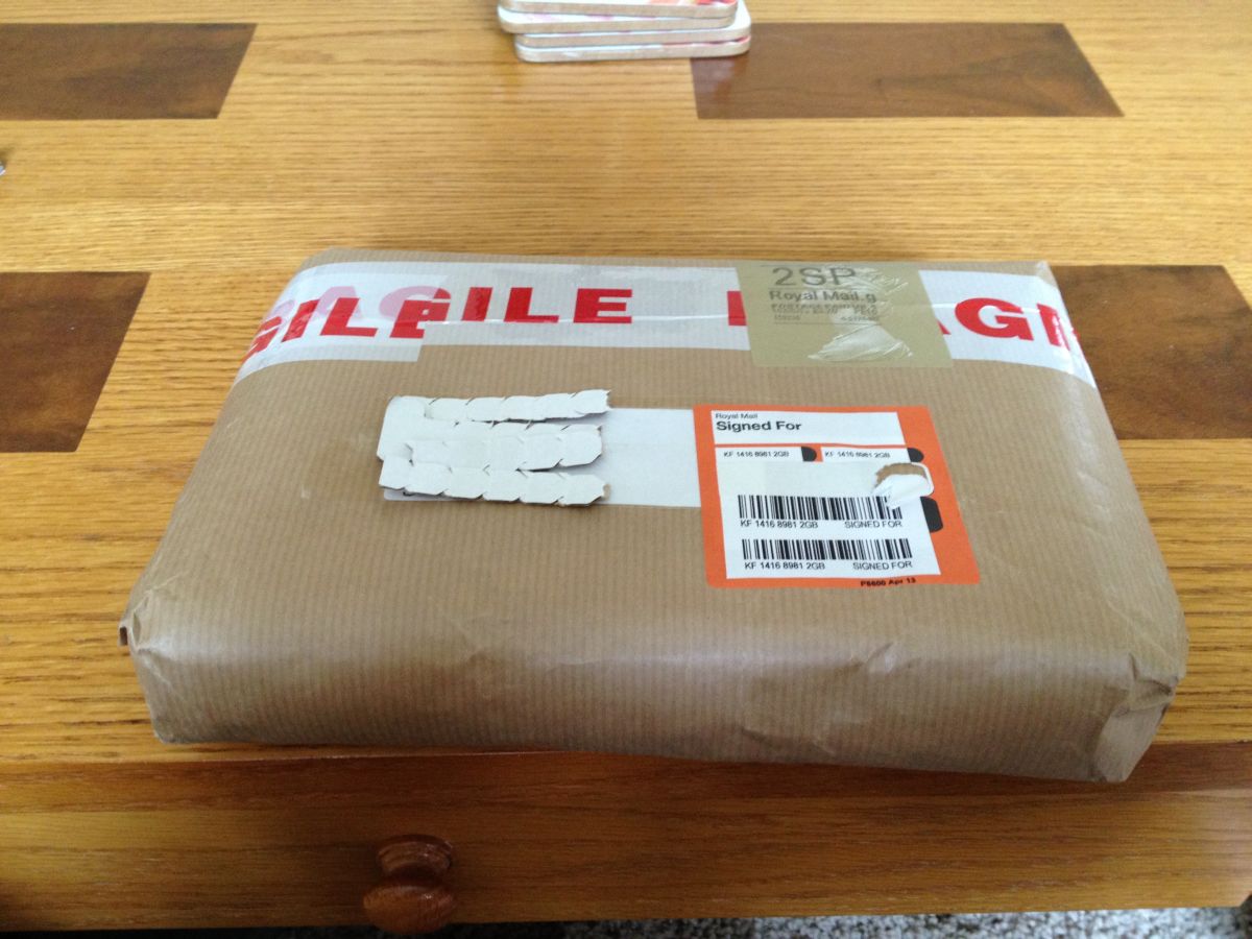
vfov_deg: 40.7
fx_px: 1266
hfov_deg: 52.6
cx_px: 626
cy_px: 470
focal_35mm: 35
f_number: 2.4
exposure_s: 1/20
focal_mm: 4.28
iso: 160
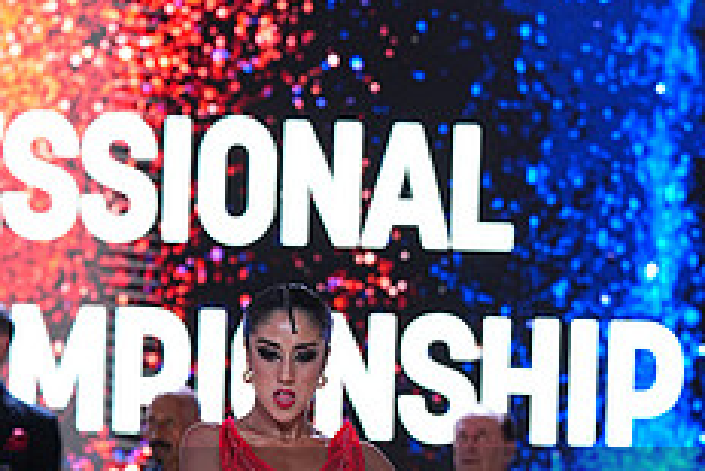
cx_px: 582
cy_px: 550
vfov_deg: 4.8
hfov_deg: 7.2
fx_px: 5585
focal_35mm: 285
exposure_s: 1/500
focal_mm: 114
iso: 1600
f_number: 4
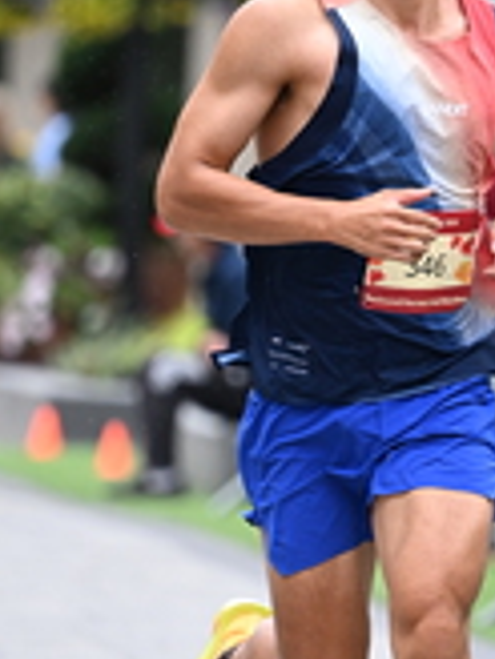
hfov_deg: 2.6
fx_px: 10753
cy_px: 446
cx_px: 469
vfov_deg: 3.5
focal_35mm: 564
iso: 1250
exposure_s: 1/2000
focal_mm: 175
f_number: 2.8
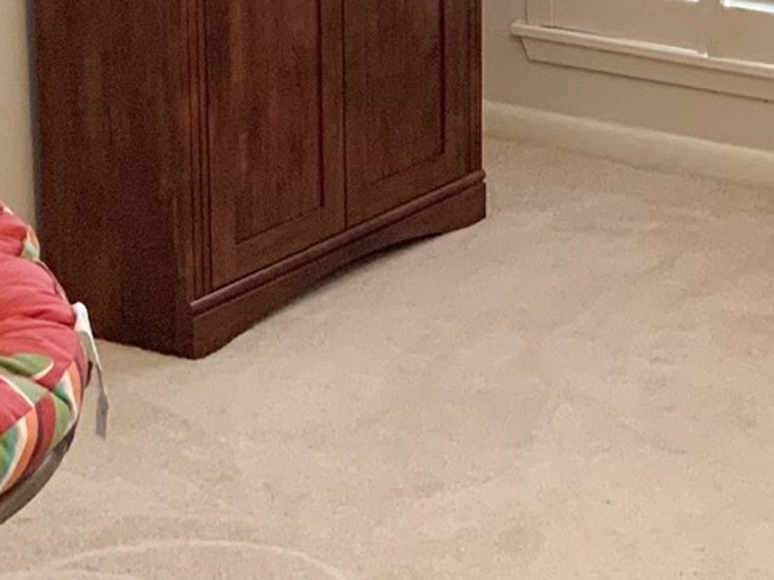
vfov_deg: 11.9
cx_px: 929
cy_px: -24
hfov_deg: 15.4
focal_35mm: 123
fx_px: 2750
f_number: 1.8
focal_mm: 3
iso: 80
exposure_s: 1/60
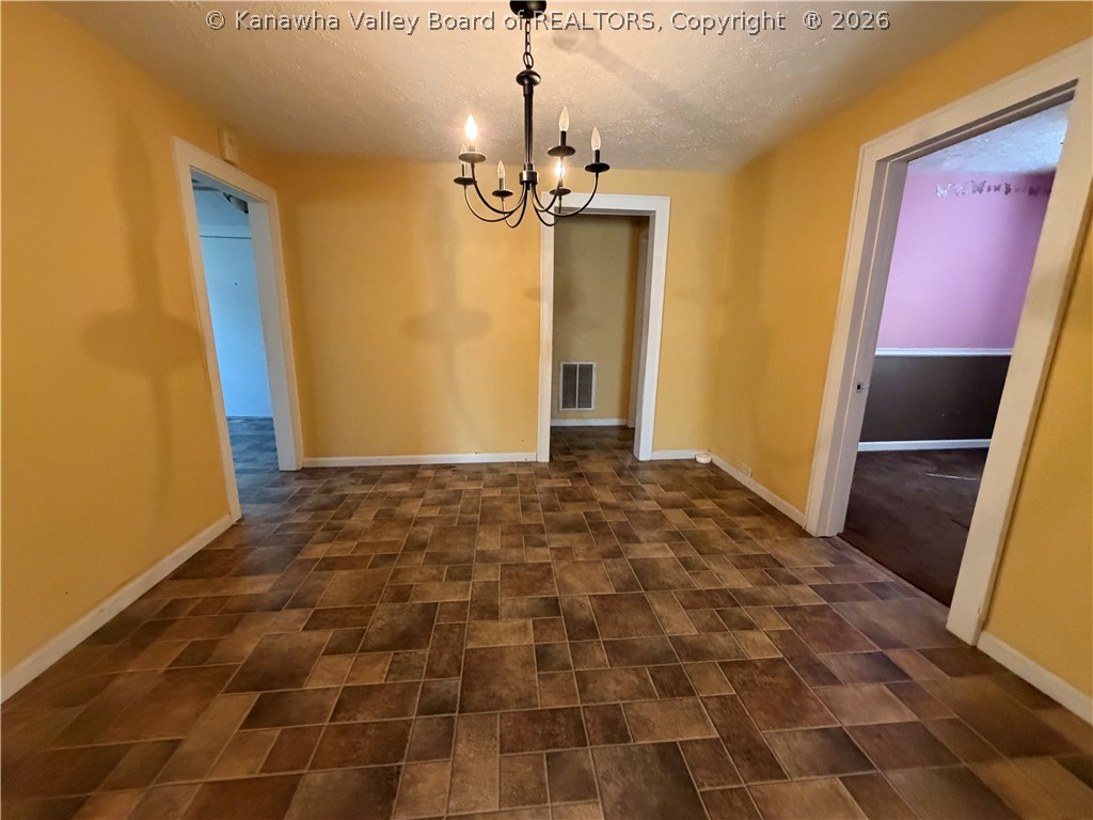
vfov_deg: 85.7
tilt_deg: -10.5
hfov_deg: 102.1
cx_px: 546
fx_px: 442
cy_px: 410
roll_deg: +0.3
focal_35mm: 14
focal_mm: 2.22
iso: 800
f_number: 2.2
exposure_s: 1/60
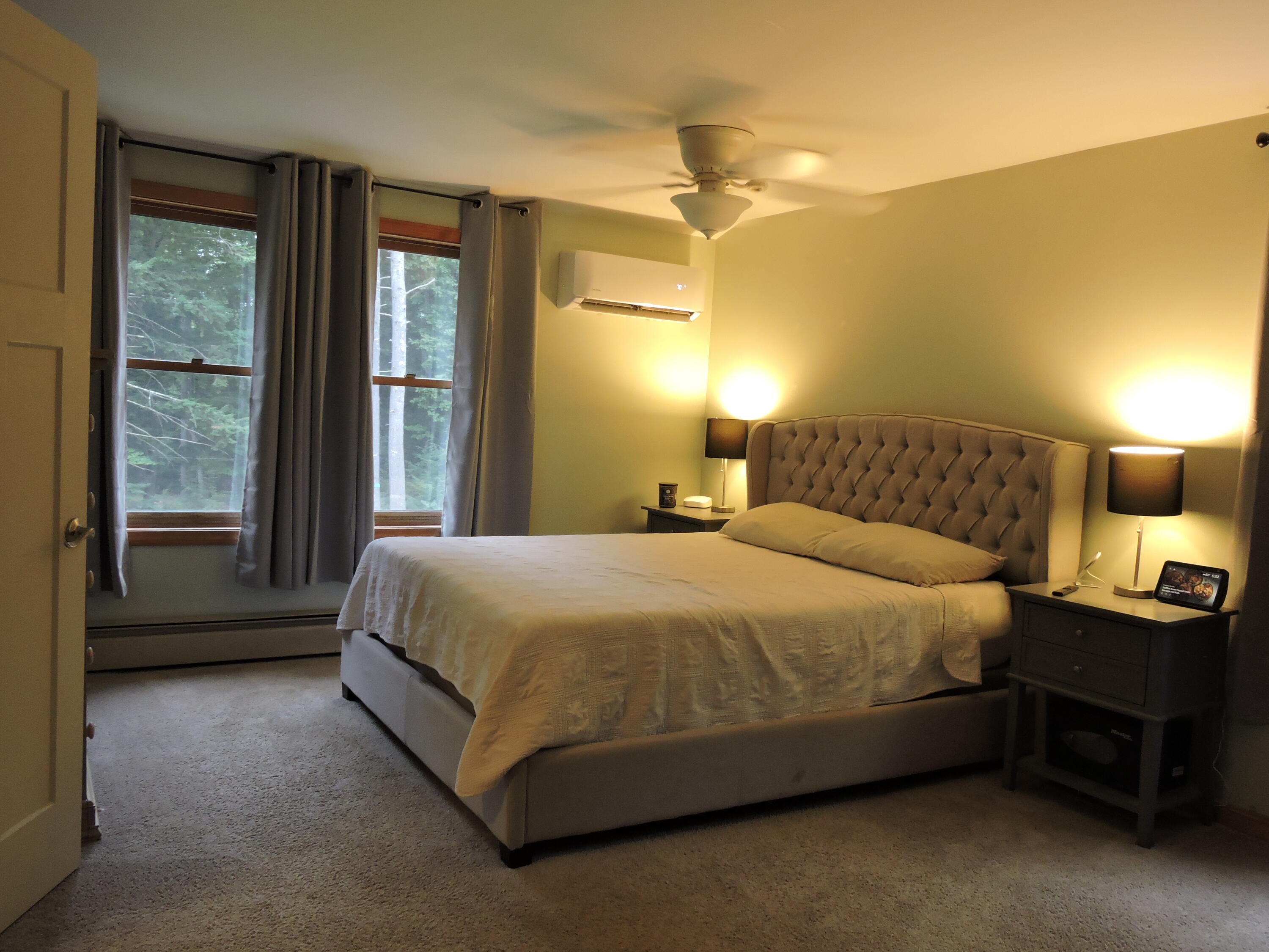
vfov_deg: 49.7
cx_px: 634
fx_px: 1026
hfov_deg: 63.4
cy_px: 476
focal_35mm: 28
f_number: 3.5
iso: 320
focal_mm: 5
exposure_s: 1/30
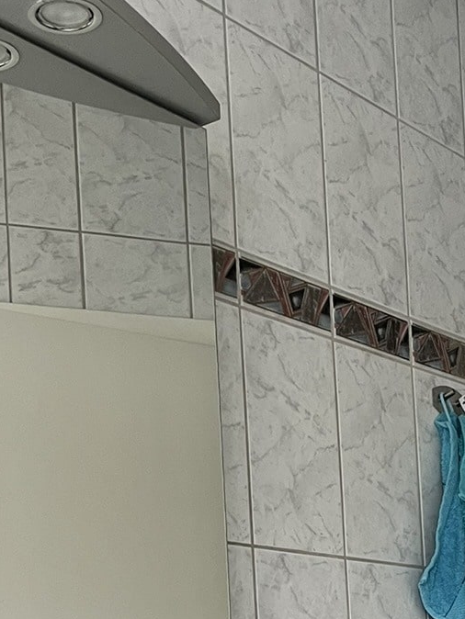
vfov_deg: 23.7
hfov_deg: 18.6
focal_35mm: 79
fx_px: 1414
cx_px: 335
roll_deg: +2.0
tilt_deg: +3.0
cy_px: 614
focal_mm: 5.1
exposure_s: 1/67
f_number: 1.6
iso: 125
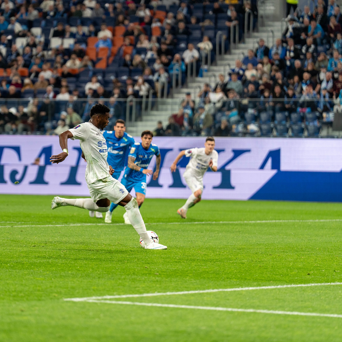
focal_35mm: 223
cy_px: 174
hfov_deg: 7.8
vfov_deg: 7.8
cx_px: 101
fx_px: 2493
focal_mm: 168
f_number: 2.8
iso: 640
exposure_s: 1/1000
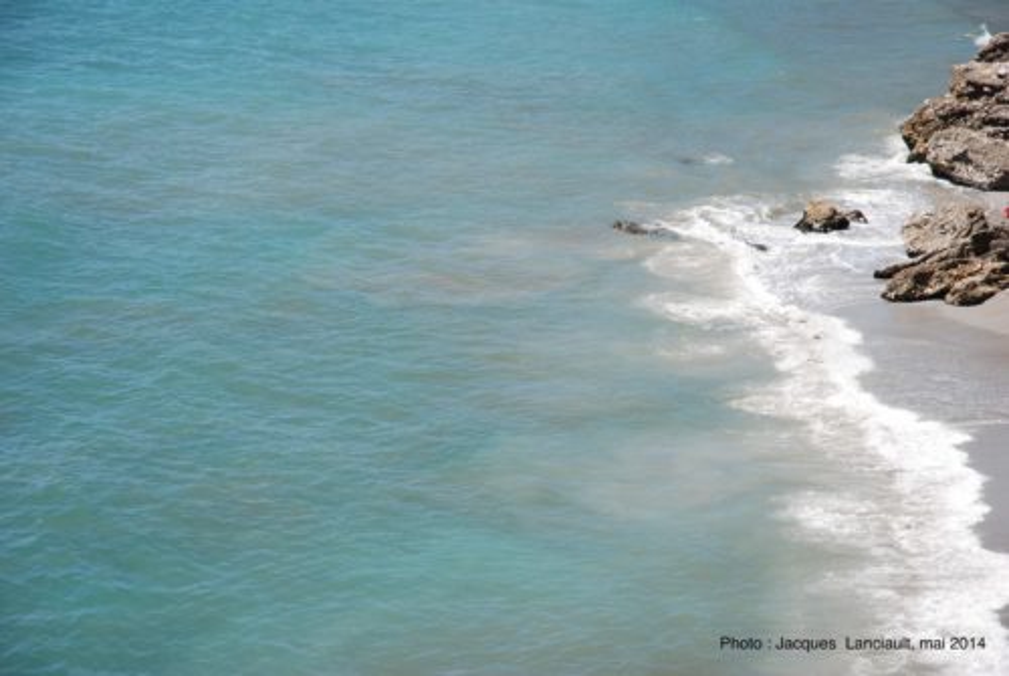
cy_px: 338
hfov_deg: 19.4
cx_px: 504
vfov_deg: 13.1
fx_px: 2947
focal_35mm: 105
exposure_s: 1/500
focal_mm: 70
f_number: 5.6
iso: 125
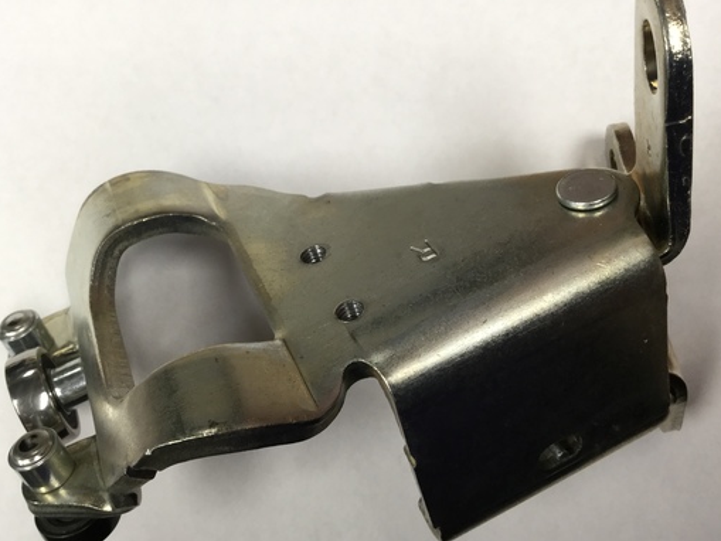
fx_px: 813
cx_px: 333
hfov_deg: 47.8
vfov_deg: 36.8
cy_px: 270
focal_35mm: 39
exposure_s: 1/30
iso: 50
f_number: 2.4
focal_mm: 3.3
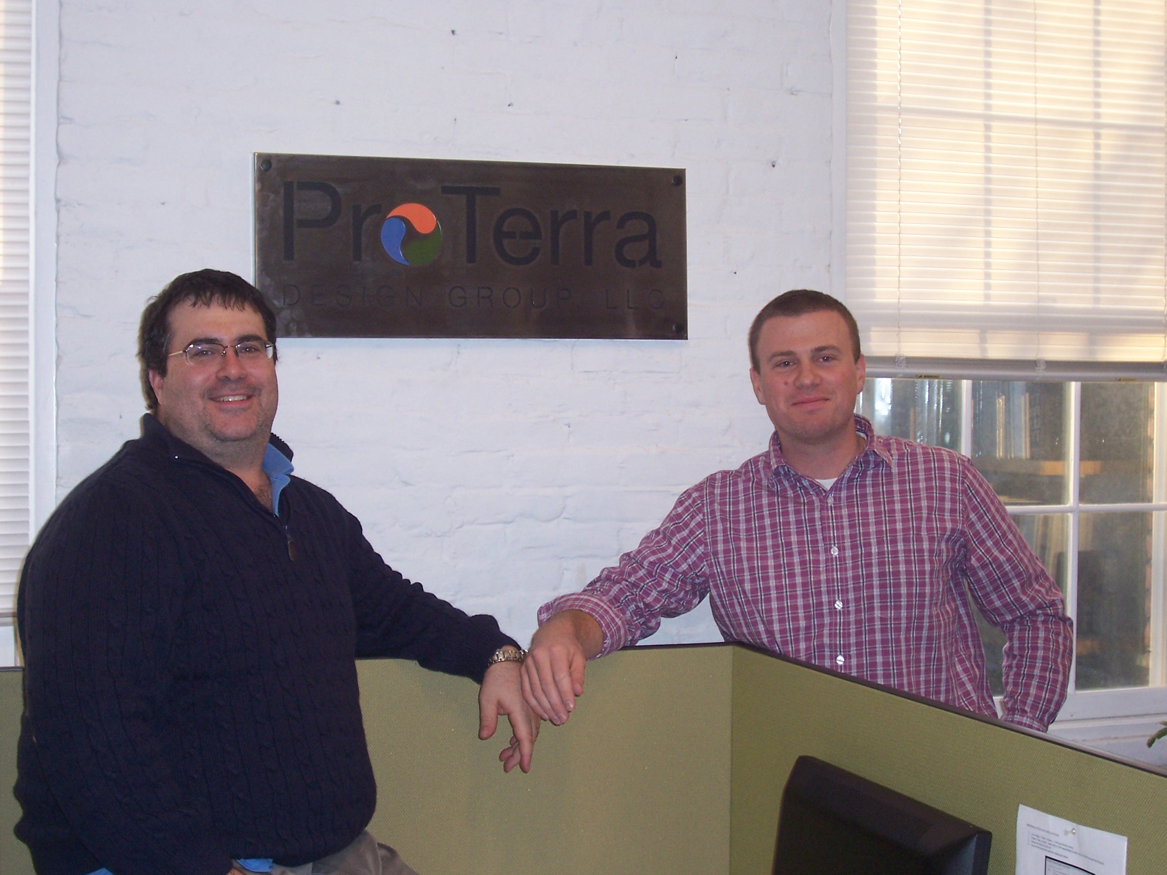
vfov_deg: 27.5
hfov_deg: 36.2
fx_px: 1787
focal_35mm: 53
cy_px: 438
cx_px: 584
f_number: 3.4
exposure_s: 1/60
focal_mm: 8.6
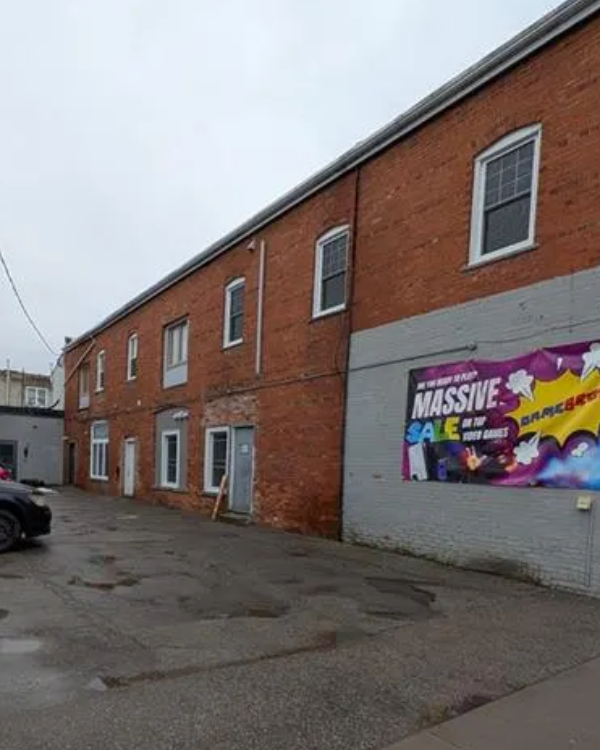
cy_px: 483
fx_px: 466
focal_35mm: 21
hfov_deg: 64.4
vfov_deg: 75.8
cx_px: 220
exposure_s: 1/332
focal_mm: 1.54
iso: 33
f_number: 2.2
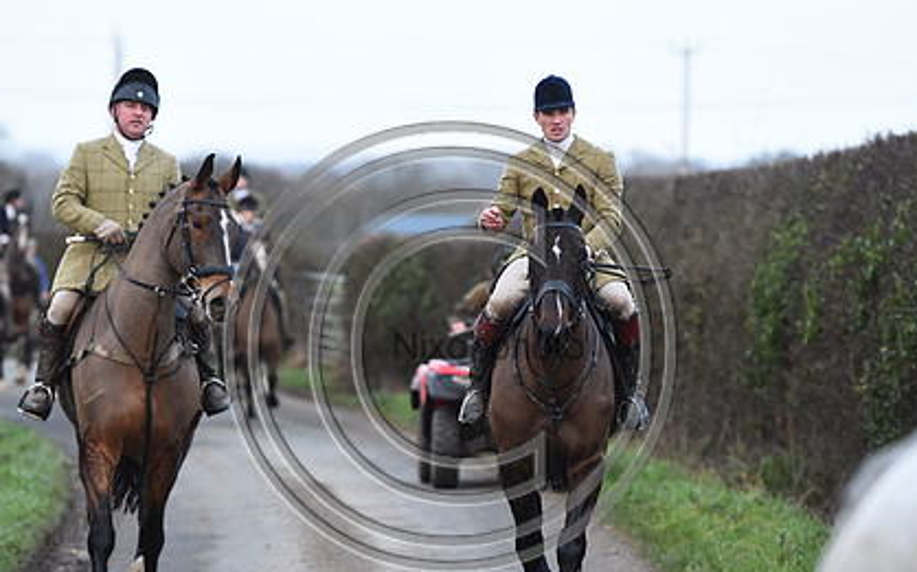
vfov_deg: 5.6
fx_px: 5821
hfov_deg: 9.0
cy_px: 318
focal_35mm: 233
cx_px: 426
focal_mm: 165
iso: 2000
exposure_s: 1/640
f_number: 3.5
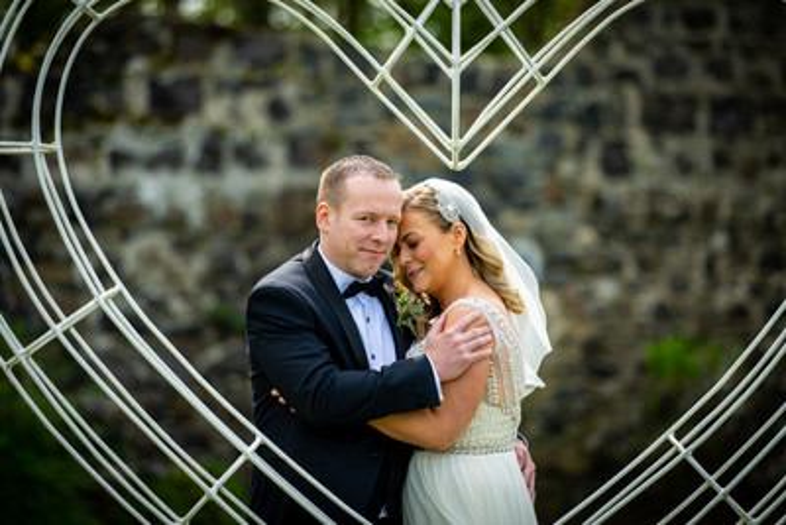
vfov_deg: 7.6
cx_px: 393
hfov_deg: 11.4
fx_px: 3931
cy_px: 262
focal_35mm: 180
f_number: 2.8
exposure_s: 1/500
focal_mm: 180
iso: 100
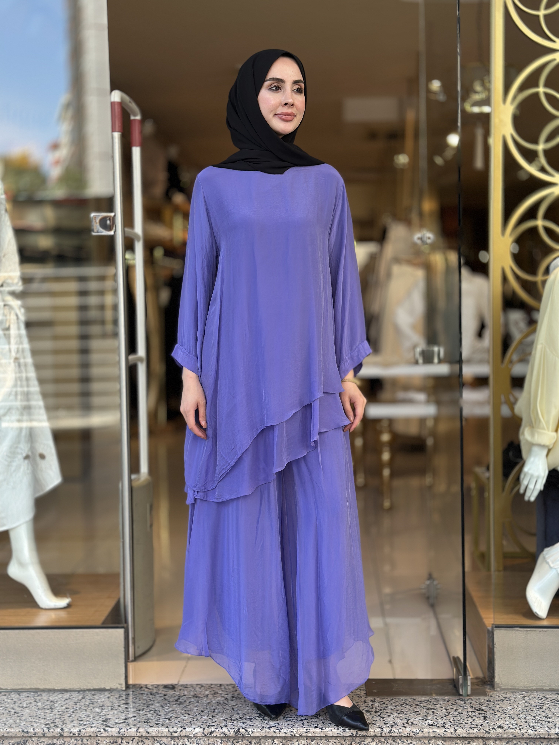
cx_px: 280
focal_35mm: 48
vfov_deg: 39.7
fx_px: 1034
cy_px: 372
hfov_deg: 30.3
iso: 80
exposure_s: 1/290
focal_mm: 6.86
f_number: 1.78
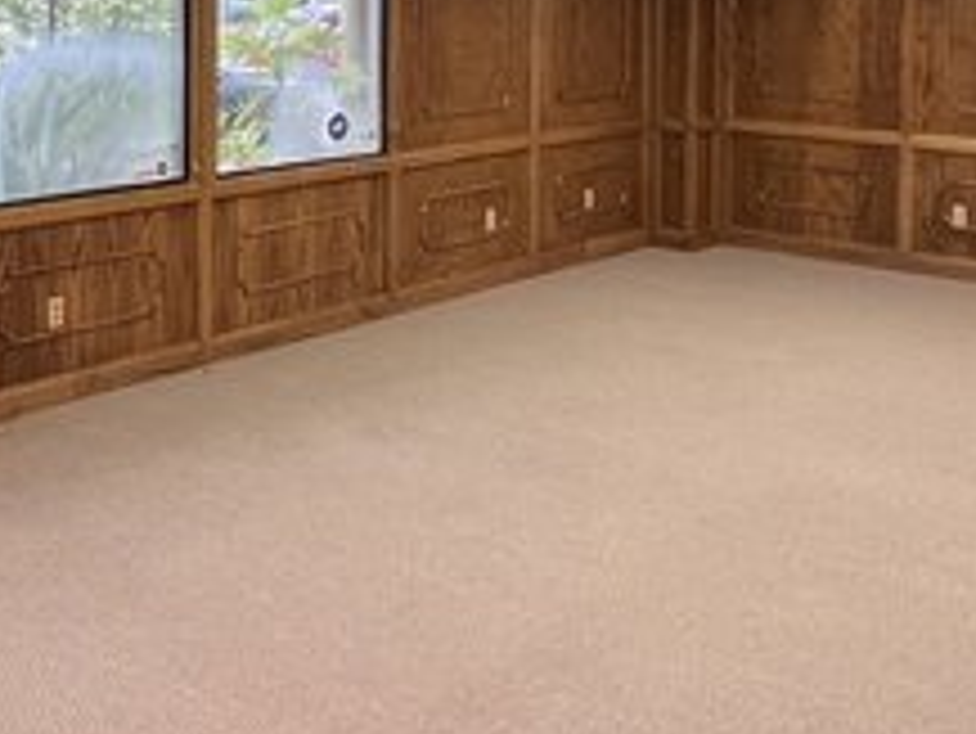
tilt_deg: -2.8
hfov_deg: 41.1
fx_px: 1298
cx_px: 418
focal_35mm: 46
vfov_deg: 29.8
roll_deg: -0.5
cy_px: 36
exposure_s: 1/120
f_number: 1.8
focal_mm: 1.57
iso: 250
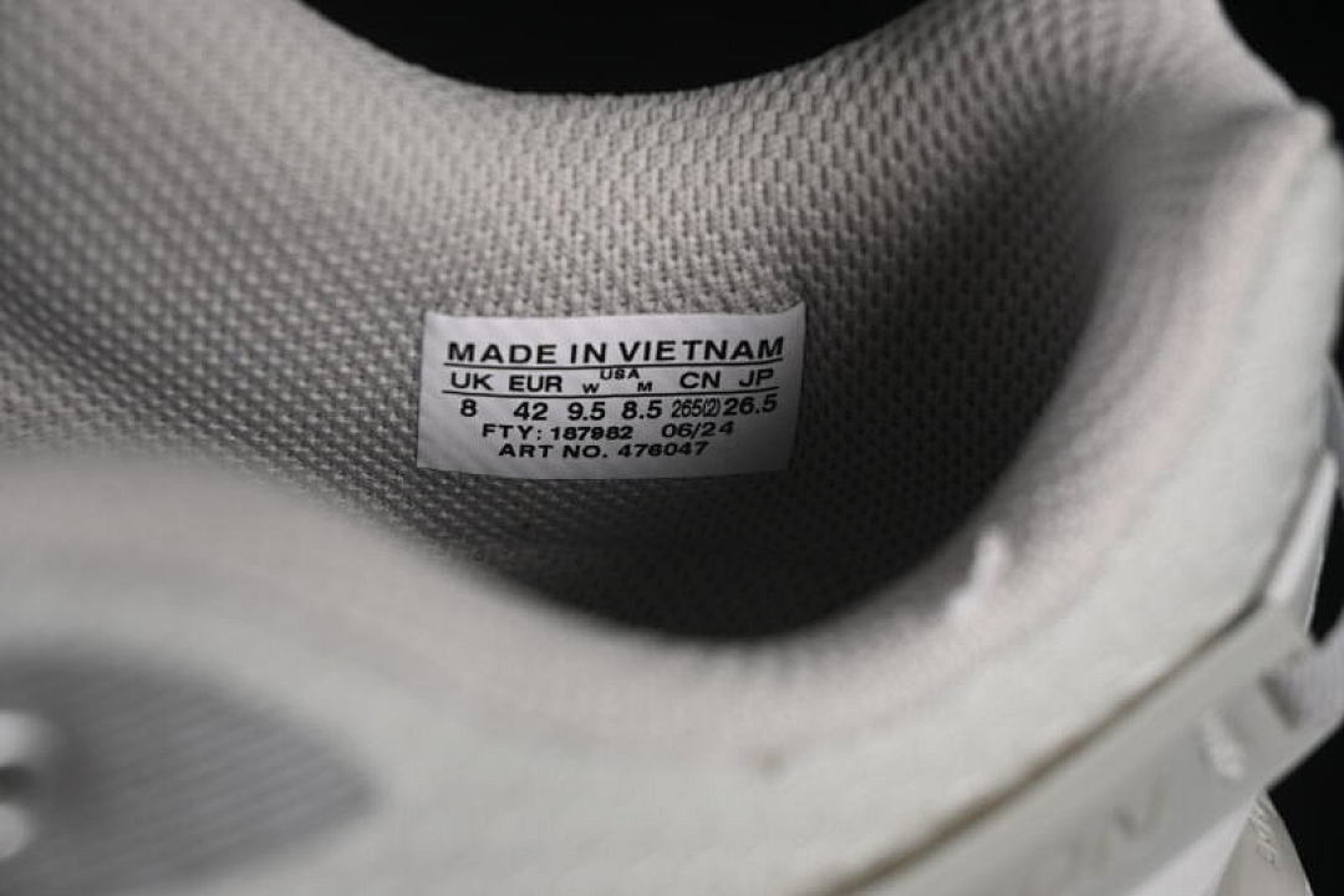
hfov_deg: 27.0
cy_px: 448
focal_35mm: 75
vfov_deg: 18.2
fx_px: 2800
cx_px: 672
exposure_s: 1/80
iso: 160
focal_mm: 50
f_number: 7.1
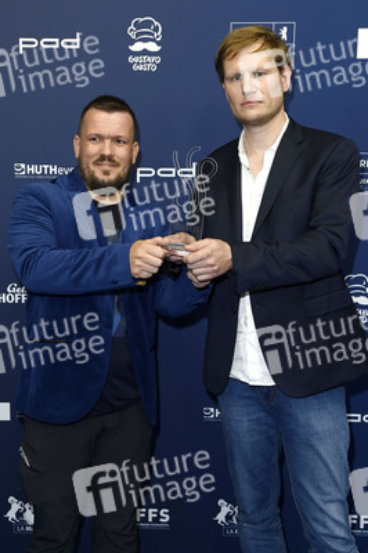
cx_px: 184
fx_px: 737
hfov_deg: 28.0
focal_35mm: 48
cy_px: 276
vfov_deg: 41.1
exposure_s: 1/250
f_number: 5
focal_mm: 48
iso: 800
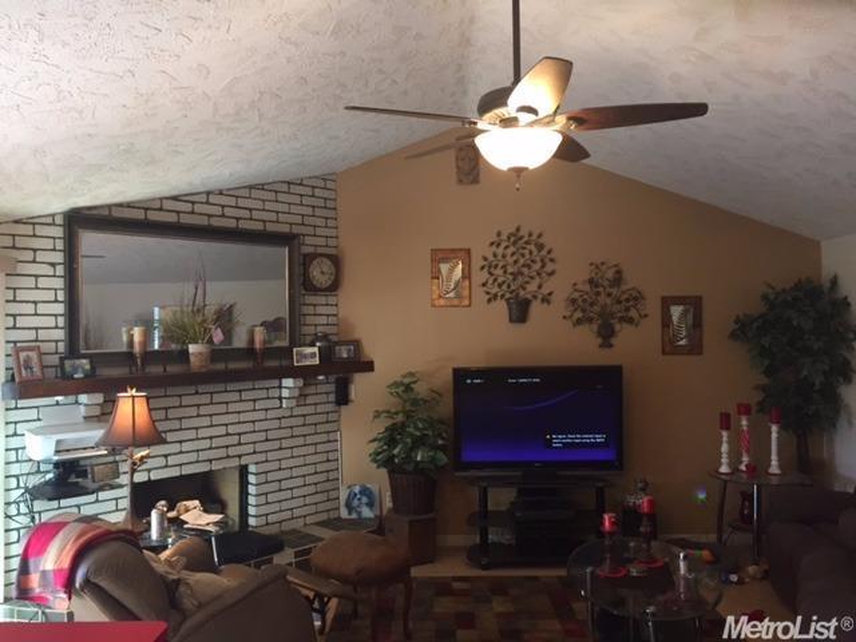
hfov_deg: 61.7
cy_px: 321
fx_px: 717
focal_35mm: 29
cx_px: 428
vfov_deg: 48.2
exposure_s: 1/30
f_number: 2.2
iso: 100
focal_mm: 4.15
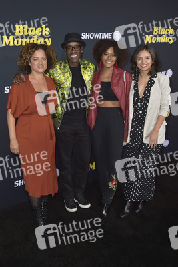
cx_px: 89
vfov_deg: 54.4
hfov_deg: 37.9
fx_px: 259
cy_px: 134
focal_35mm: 35
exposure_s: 1/250
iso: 200
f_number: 6.3
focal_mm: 35
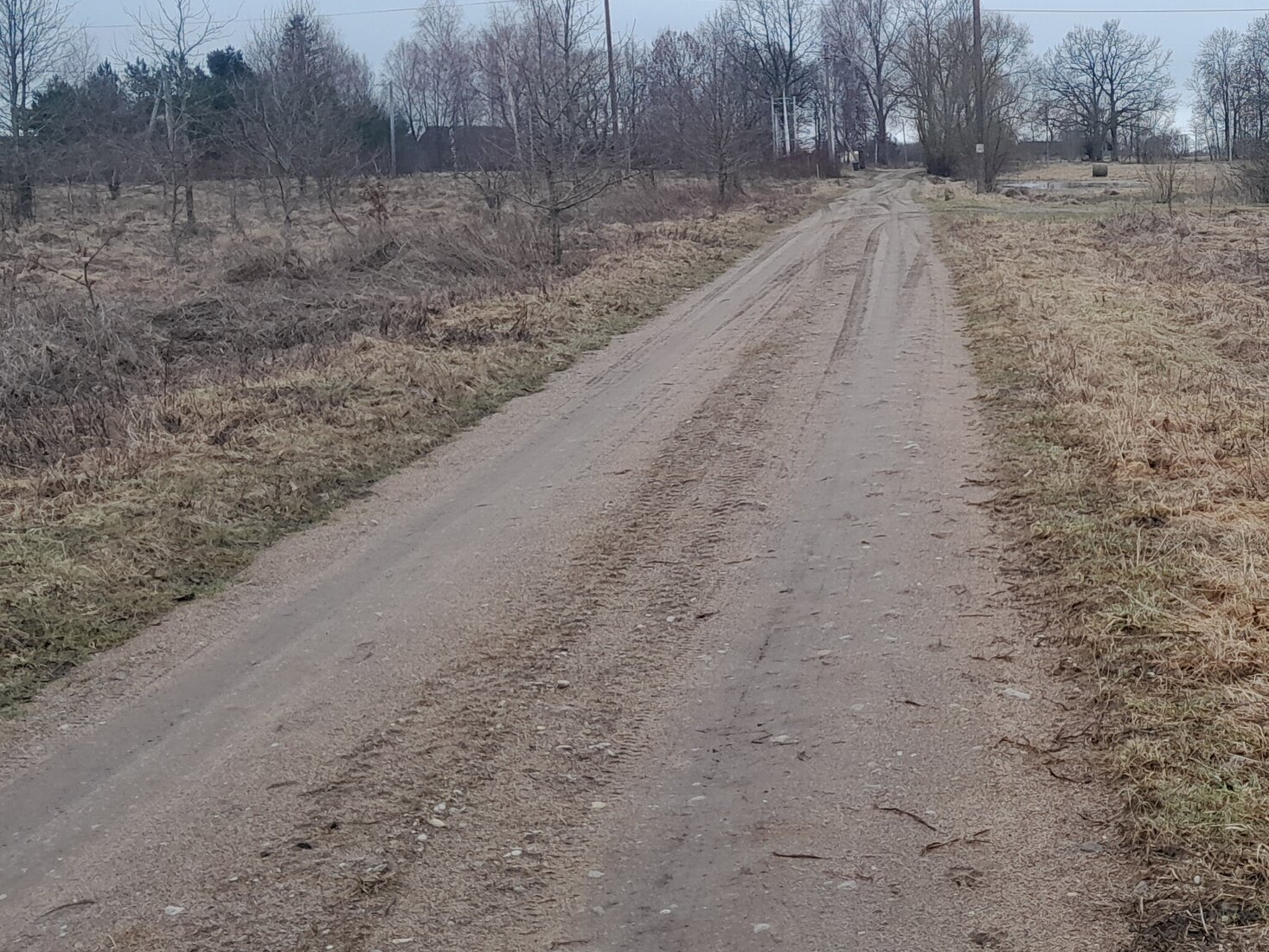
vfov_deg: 27.4
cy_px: 357
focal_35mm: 53
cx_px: 1079
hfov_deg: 34.6
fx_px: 1943
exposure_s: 1/100
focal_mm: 4
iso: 40
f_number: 1.8
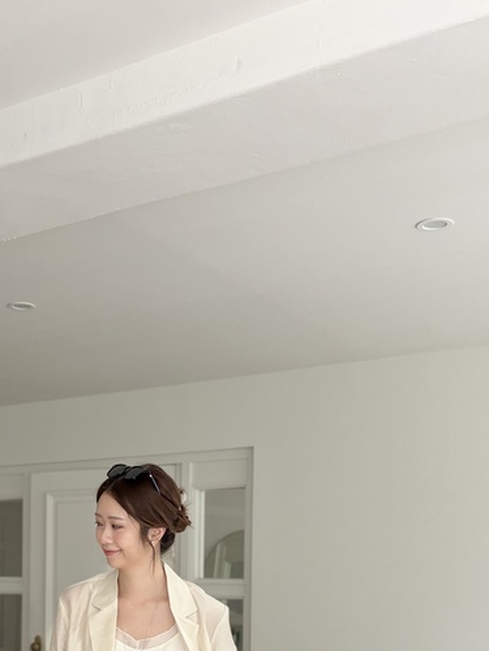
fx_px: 979
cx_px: 111
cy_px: 586
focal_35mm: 52
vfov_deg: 34.7
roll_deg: -1.1
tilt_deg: -0.2
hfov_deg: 27.6
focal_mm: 5.96
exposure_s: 1/101
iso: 125
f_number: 1.6
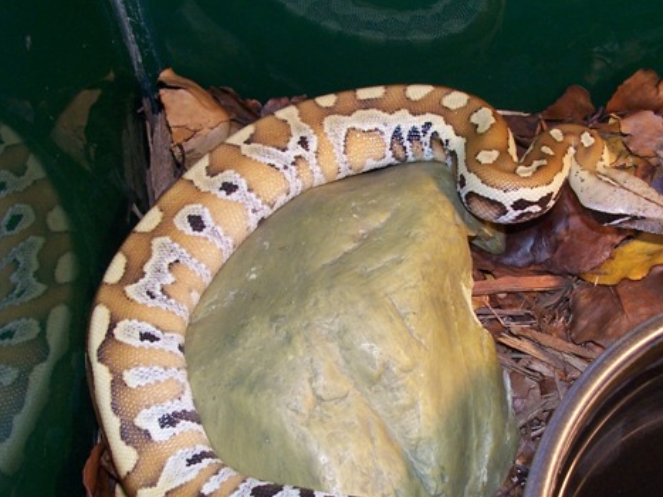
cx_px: 413
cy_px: 322
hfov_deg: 39.4
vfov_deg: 30.1
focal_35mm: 48
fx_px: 919
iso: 140
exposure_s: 1/60
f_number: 2.8
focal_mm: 6
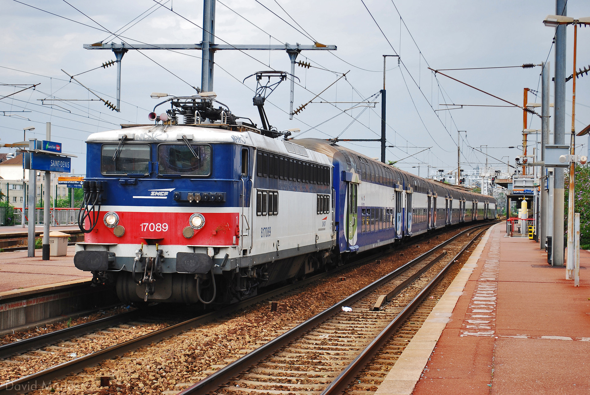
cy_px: 198
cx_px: 295
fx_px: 1181
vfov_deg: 19.0
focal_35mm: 72
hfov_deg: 28.0
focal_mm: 48
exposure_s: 1/160
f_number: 6.3
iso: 100
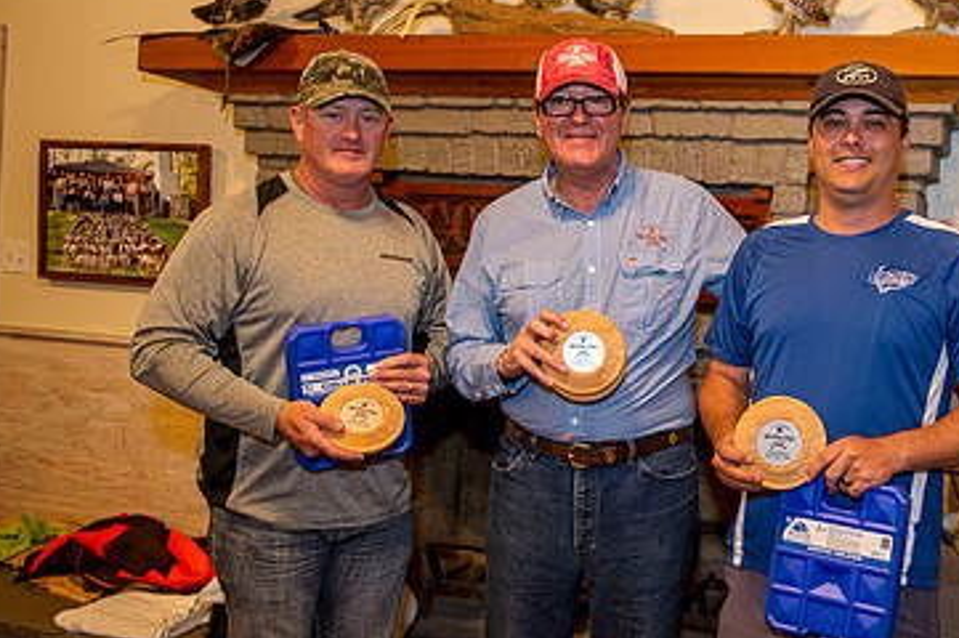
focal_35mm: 45
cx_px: 749
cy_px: 303
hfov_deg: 42.0
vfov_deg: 29.8
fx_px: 1198
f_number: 2.8
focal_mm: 28
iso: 1600
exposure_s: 1/100
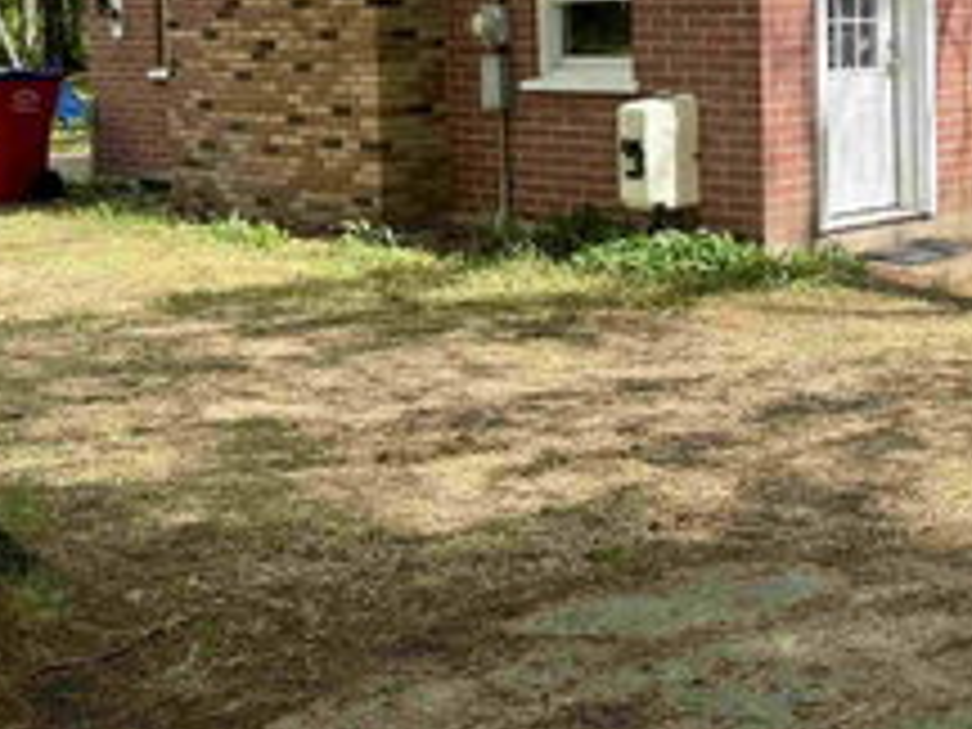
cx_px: 864
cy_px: 9
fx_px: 1601
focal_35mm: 57
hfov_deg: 32.2
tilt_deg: -2.1
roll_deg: +1.2
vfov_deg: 24.5
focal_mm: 6.76
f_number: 1.78
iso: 80
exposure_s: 1/1339
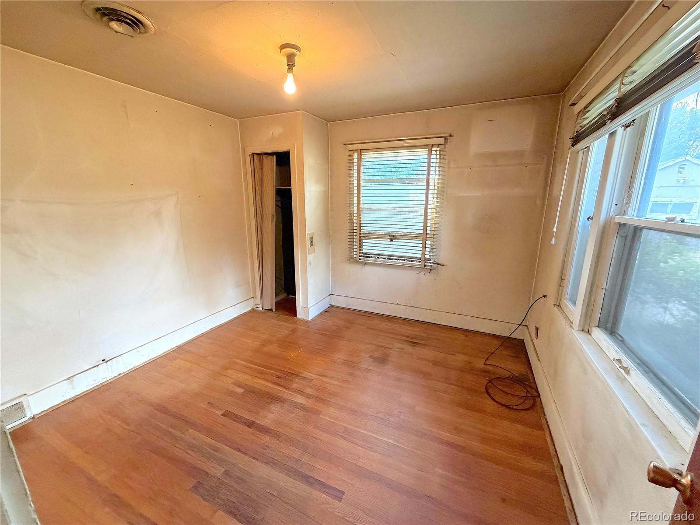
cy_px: 262
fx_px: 283
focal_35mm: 14
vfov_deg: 85.7
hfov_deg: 102.1
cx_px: 350
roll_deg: +0.2
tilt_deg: -12.1
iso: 400
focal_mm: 2.22
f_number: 2.2
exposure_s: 1/60
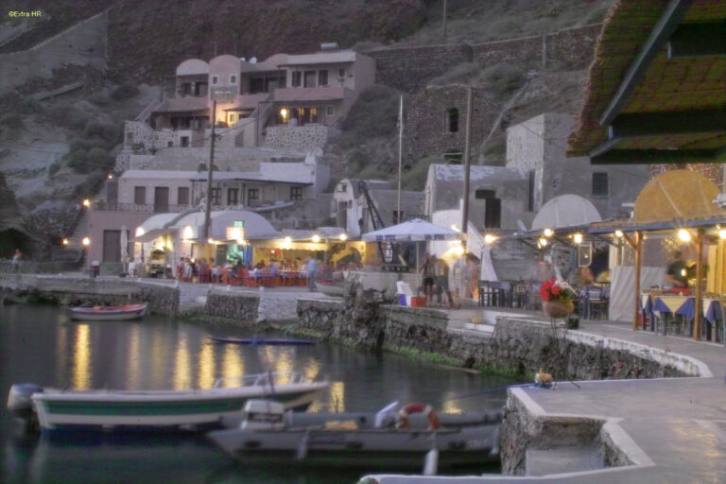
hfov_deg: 36.9
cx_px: 363
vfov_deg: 25.1
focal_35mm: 54
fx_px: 1089
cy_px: 242
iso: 100
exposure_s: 15
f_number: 22
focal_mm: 32
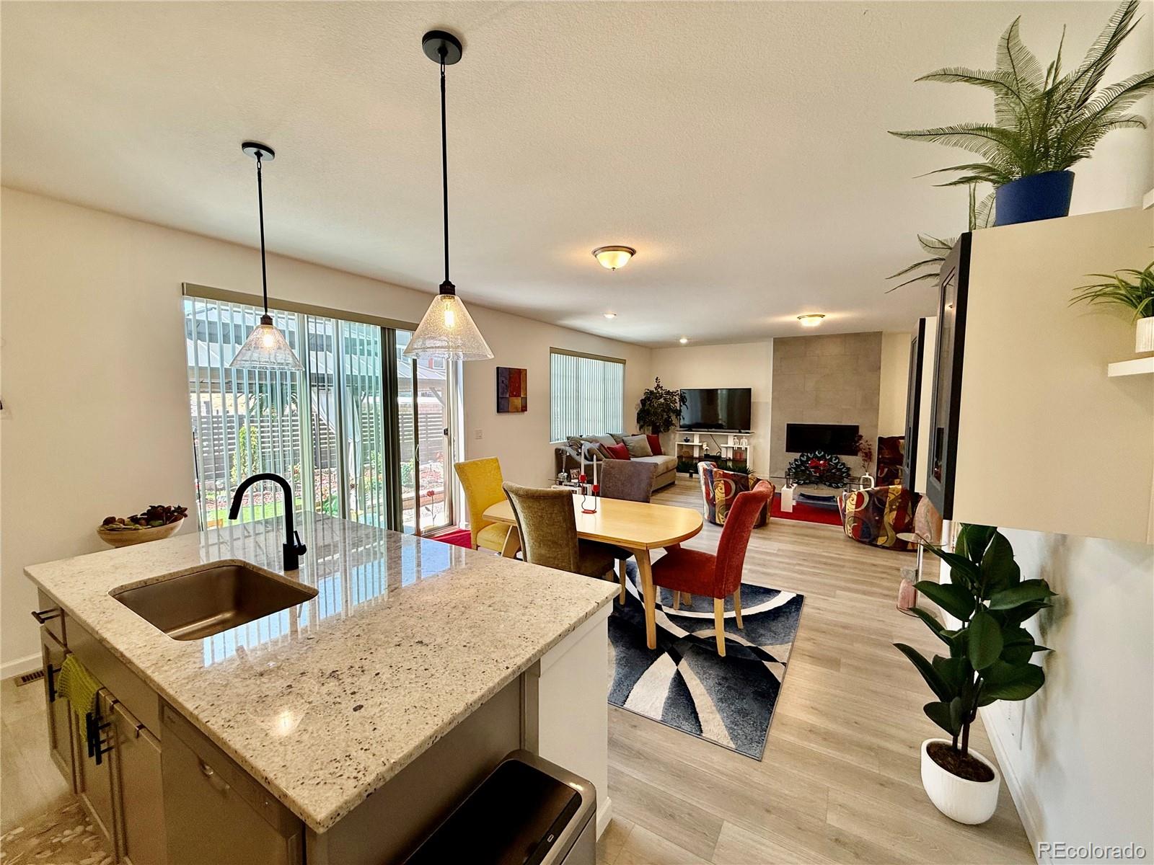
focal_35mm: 14
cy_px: 432
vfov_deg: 85.7
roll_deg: +0.0
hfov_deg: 102.1
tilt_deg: -2.8
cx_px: 577
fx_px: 467
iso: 80
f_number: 2.2
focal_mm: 2.22
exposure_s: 1/120
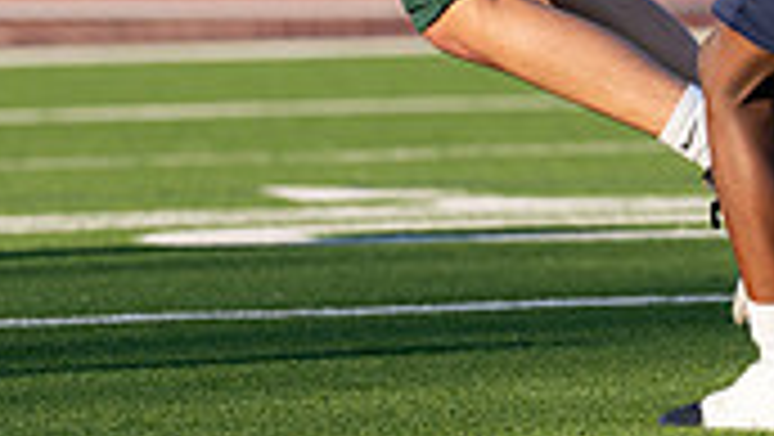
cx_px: 333
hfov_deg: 3.6
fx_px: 12301
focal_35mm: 599
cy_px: -482
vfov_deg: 2.0
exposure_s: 1/3200
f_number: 2.8
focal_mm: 129
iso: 200
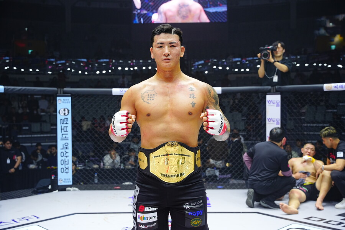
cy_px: 115
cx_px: 172
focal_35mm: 40
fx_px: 387
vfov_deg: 33.1
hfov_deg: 48.0
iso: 1250
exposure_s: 1/640
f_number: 4
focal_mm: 40.4
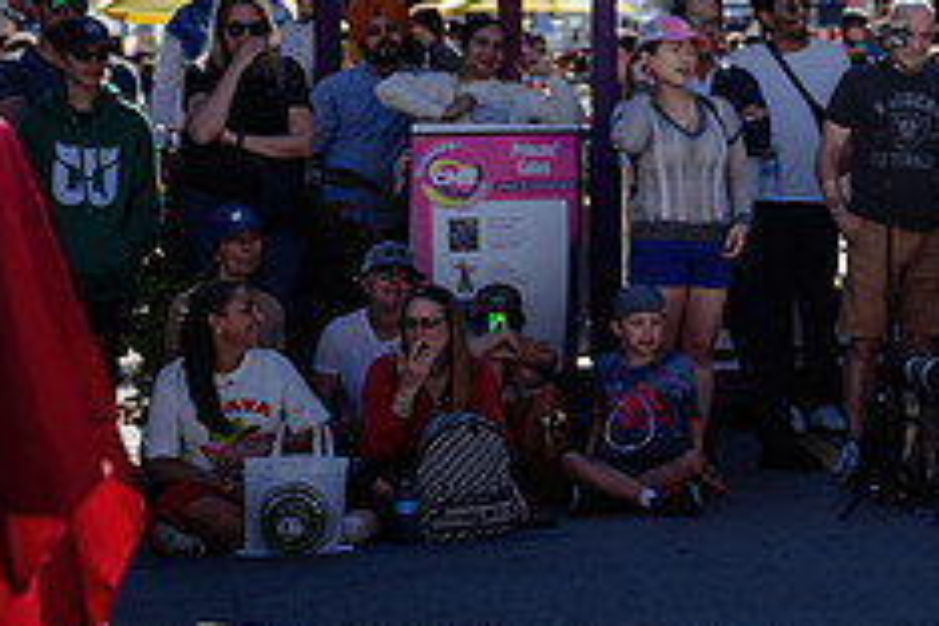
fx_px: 3182
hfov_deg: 15.5
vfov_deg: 11.2
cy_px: 82
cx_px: 1389
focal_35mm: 122
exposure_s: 1/500
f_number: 3.5
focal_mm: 40
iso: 64
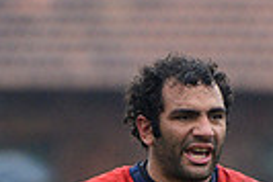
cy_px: 381
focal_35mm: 870
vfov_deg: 1.6
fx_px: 6605
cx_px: 166
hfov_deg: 2.4
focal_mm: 200
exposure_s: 1/500
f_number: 2.8
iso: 1600
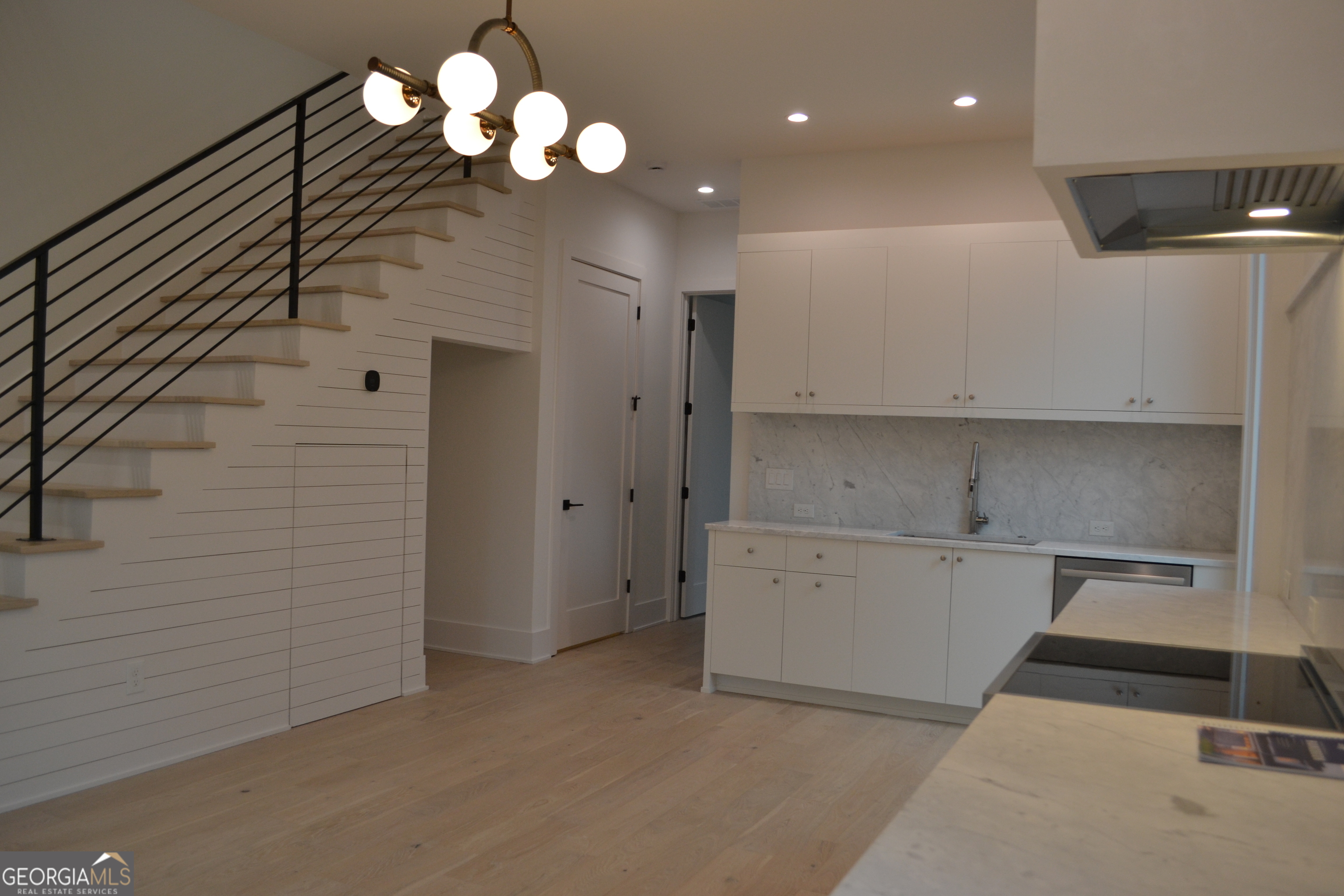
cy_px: 448
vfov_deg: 47.9
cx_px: 672
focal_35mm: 27
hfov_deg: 67.4
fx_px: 1008
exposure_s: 1/100
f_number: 4.5
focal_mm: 18
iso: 400
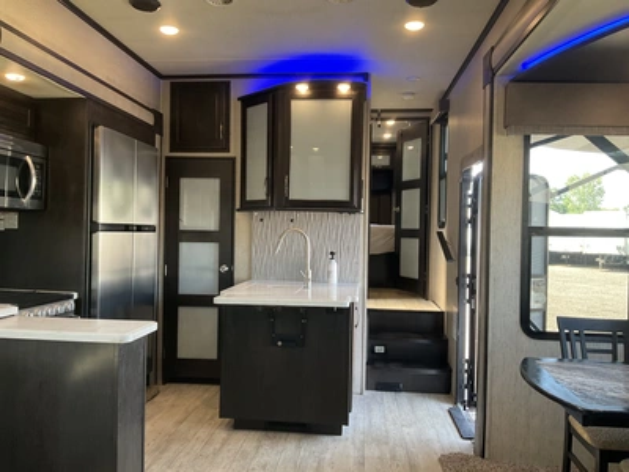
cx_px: 314
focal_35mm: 29
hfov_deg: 61.7
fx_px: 527
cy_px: 236
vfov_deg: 48.2
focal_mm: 3
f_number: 1.8
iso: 64
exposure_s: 1/50
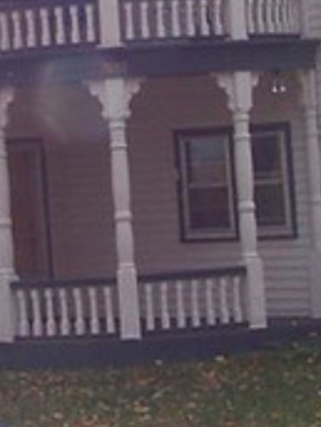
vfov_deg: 9.2
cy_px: 72
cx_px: 35
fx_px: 2646
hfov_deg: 6.9
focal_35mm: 214
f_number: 8
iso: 64
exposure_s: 1/125
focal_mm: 5.85
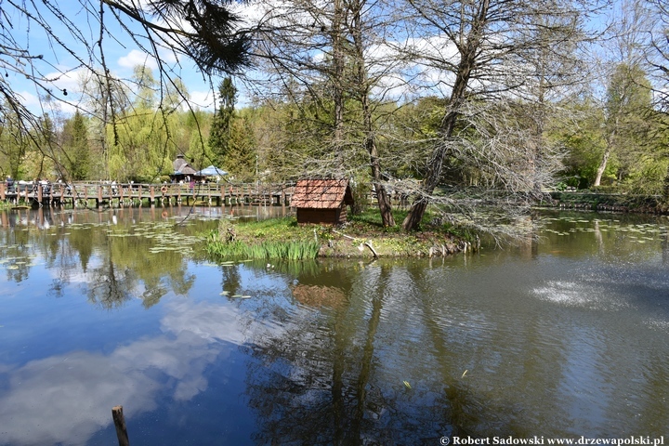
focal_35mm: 27
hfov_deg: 67.4
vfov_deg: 47.9
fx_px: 502
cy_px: 223
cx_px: 334
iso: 200
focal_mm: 18
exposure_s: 1/320
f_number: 8
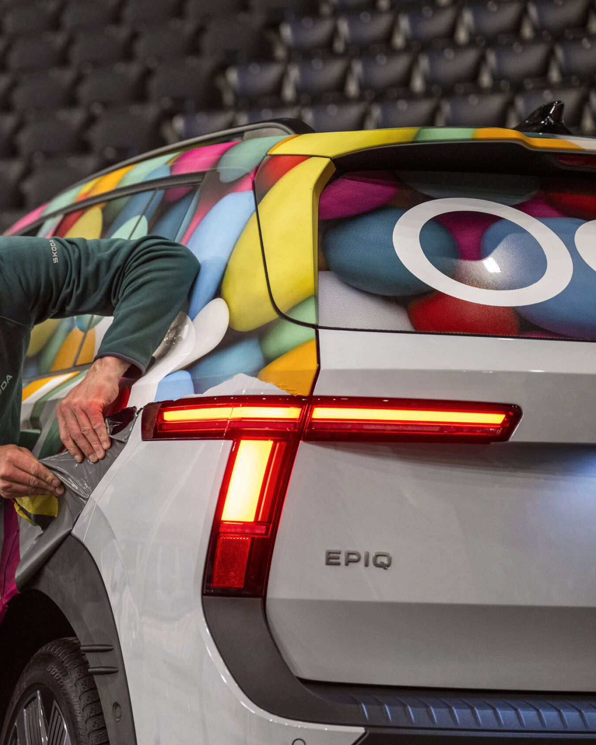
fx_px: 2183
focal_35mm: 99
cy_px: 372
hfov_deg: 15.4
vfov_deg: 19.4
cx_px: 96
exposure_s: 1/40
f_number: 2.8
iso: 1000
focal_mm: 70
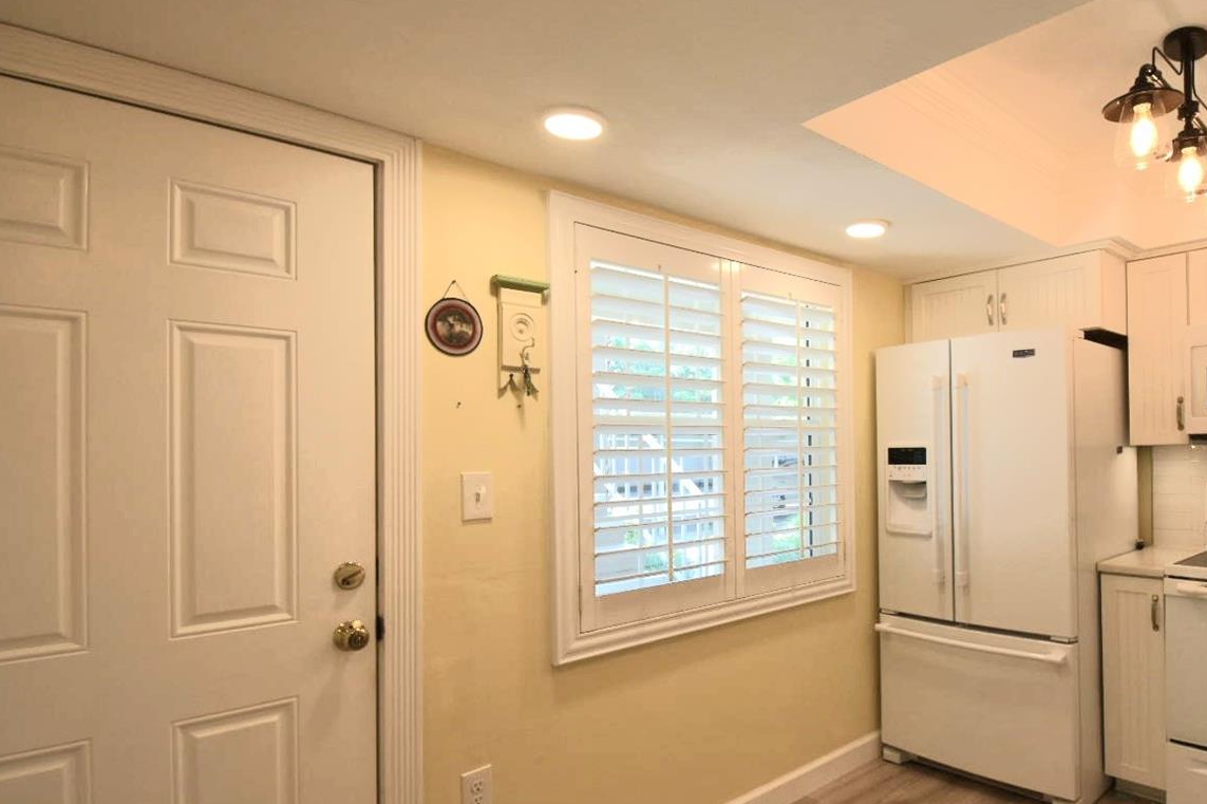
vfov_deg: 59.3
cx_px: 770
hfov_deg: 79.4
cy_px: 440
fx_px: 704
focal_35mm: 21
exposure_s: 1/125
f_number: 5.6
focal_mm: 10
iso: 400
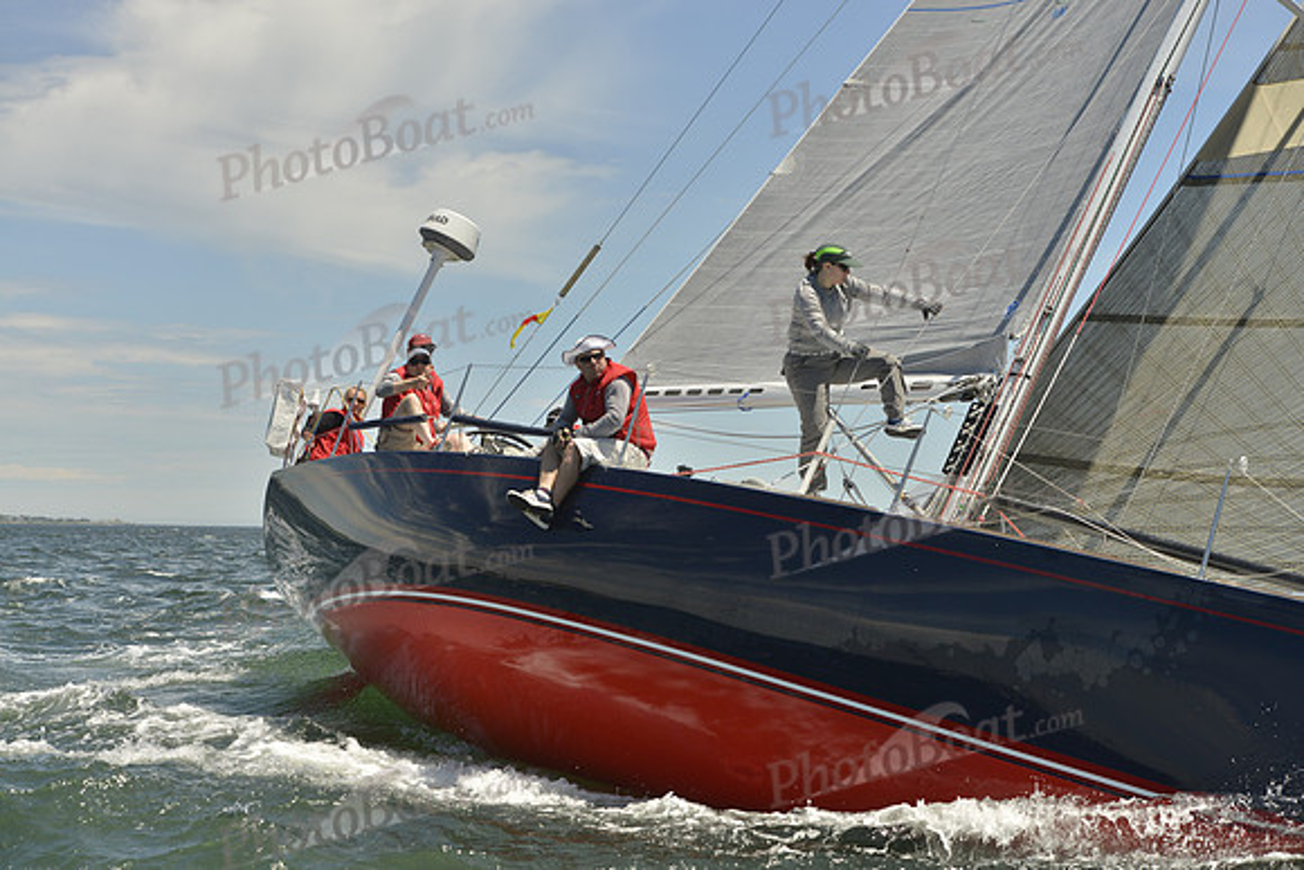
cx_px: 652
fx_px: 2536
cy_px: 435
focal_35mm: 70
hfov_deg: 28.8
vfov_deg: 19.5
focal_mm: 70
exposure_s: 1/1600
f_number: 6.3
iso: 280
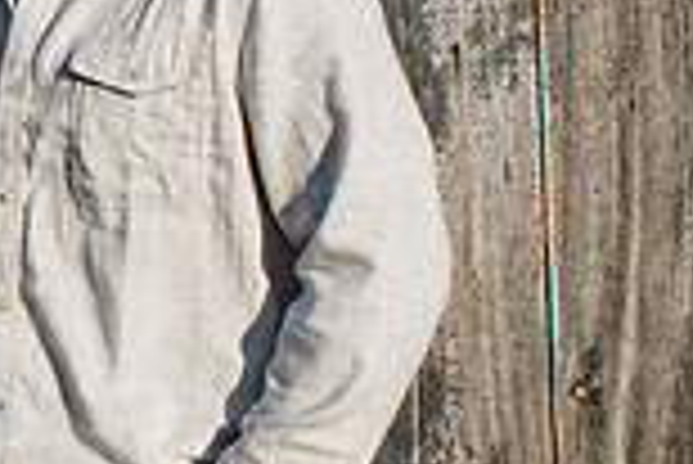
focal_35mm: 163
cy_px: 166
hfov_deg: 11.9
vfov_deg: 8.4
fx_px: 3141
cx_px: -421
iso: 125
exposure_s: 1/2500
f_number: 3.2
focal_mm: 35
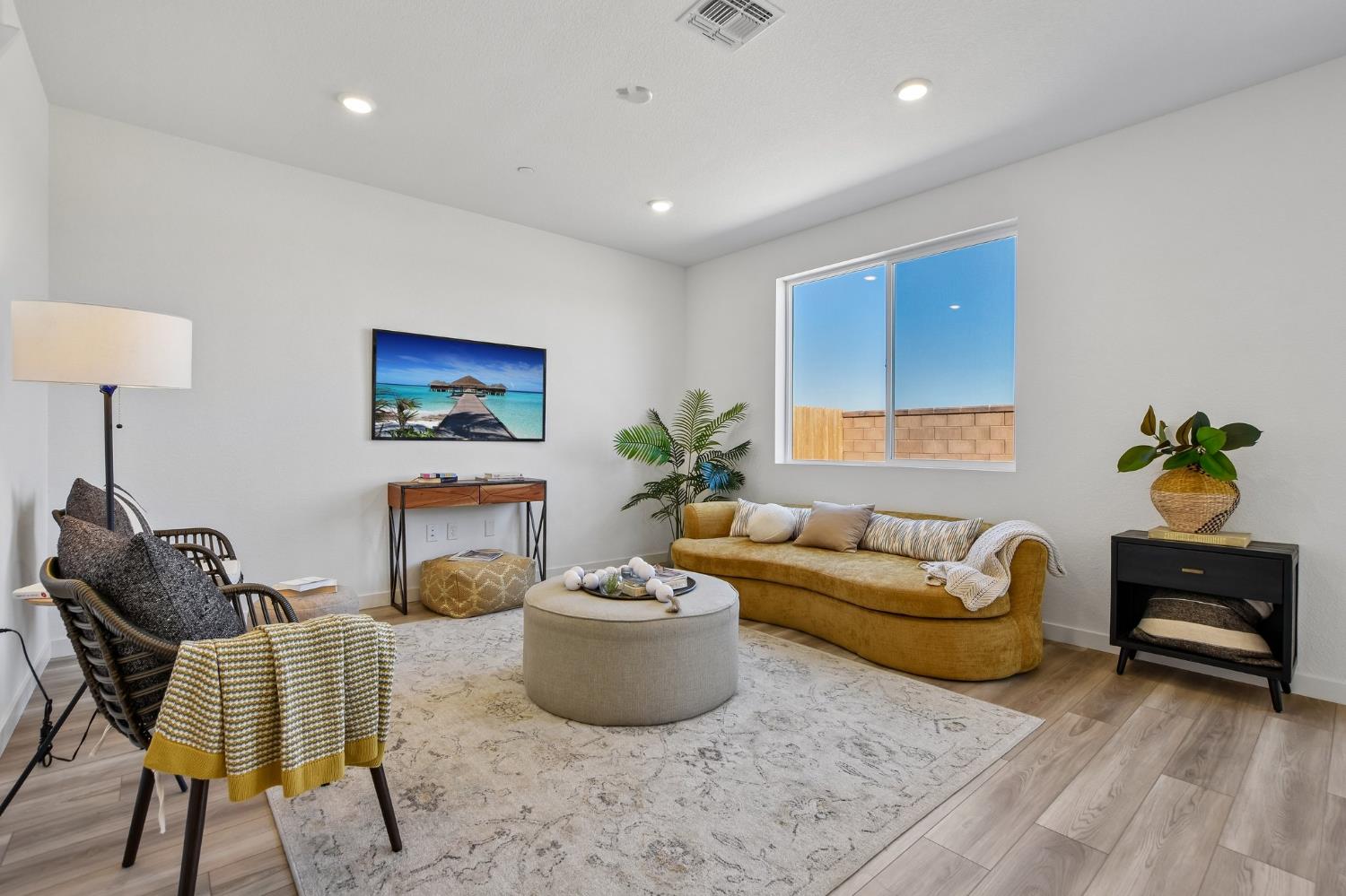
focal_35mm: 15
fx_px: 561
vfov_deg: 77.3
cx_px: 673
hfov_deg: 100.4
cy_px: 448
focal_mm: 10
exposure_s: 1/25
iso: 100
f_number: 8
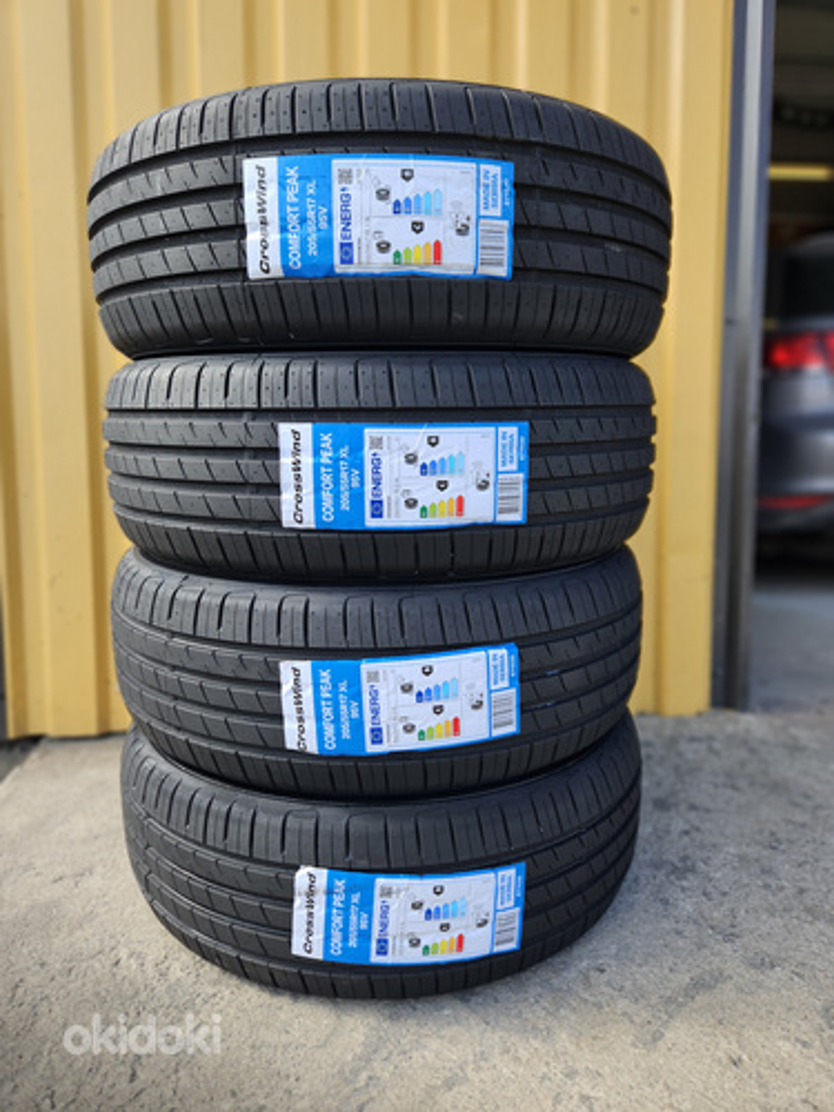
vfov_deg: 73.9
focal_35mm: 23
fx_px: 739
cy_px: 556
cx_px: 417
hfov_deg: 58.9
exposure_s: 1/503
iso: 32
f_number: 1.8
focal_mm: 5.4
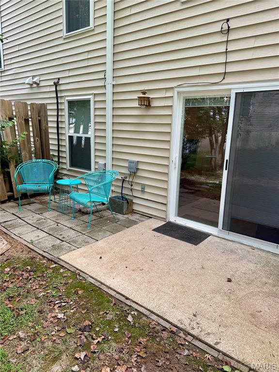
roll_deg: -1.8
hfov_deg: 56.8
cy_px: 186
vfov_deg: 71.6
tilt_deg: -10.8
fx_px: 258
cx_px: 140
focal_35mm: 24
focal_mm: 6.76
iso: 80
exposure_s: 1/627
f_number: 1.78
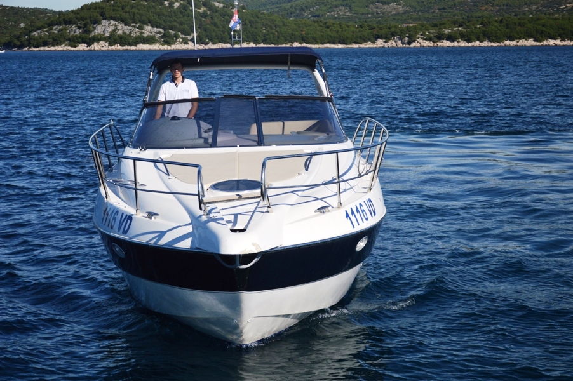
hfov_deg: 27.0
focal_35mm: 75
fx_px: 1193
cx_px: 286
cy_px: 190
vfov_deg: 18.2
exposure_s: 1/4000
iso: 200
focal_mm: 50
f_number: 4.8
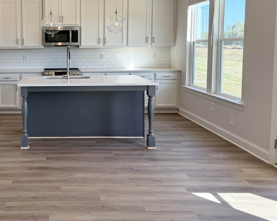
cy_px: 71
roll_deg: +0.7
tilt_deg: -4.5
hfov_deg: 42.3
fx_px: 336
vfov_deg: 36.1
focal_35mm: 41
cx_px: 47
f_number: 1.78
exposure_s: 1/368
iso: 100
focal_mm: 6.76
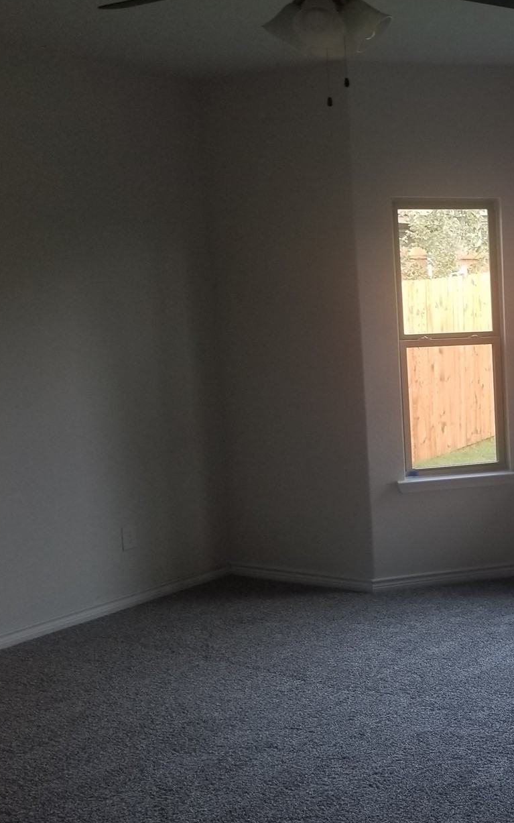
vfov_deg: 43.5
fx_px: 1031
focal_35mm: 46
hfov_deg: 25.3
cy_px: 399
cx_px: 612
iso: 64
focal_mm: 4.25
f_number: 1.7
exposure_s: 1/120
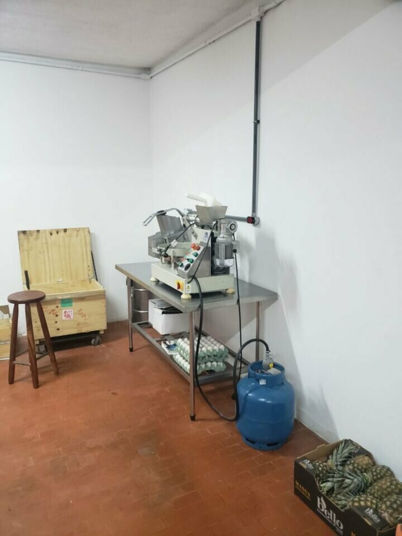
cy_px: 268
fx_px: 403
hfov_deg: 53.1
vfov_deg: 67.3
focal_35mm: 26
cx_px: 201
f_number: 1.5
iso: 250
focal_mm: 4.3
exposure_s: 1/60
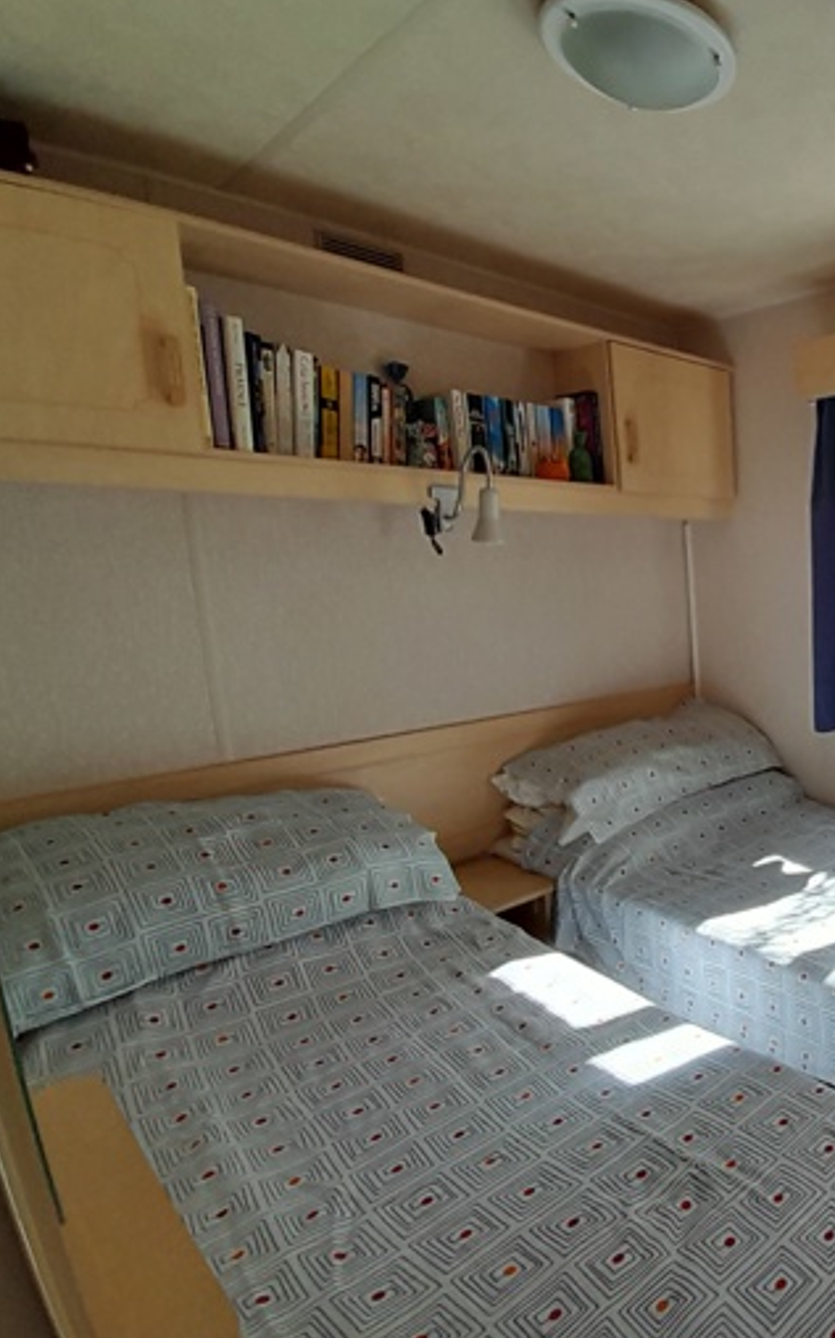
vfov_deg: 88.0
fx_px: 693
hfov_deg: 46.7
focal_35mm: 19
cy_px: 683
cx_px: 906
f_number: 2.2
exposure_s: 1/100
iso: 50
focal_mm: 1.13
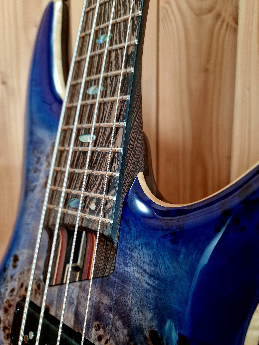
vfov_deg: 73.9
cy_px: 172
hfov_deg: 58.9
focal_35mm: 23
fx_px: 229
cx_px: 130
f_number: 1.8
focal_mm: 6.4
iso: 50
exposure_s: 1/120
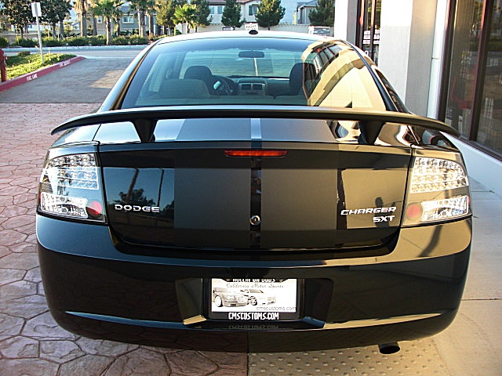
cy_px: 188
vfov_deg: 39.7
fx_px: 522
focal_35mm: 36
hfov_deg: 51.4
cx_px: 251
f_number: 2.8
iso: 100
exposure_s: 1/125
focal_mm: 6.3
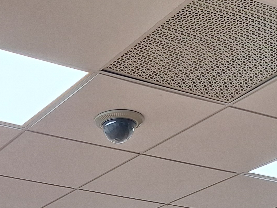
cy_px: 379
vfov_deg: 14.6
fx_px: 704
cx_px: 45
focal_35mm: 88
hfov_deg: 21.9
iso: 40
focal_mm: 5.54
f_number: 1.8
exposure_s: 1/130
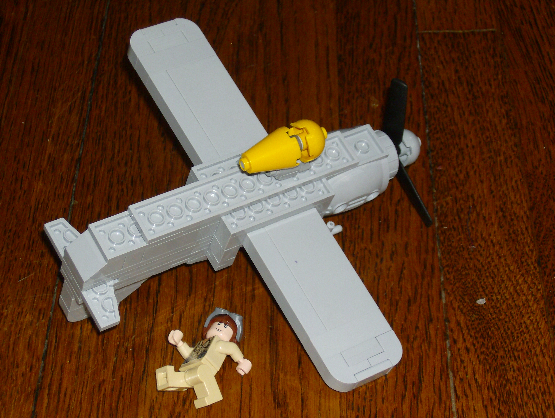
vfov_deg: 17.4
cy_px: 209
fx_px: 1365
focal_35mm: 85
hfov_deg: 23.0
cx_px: 278
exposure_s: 1/101
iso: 200
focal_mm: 14.1
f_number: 4.2
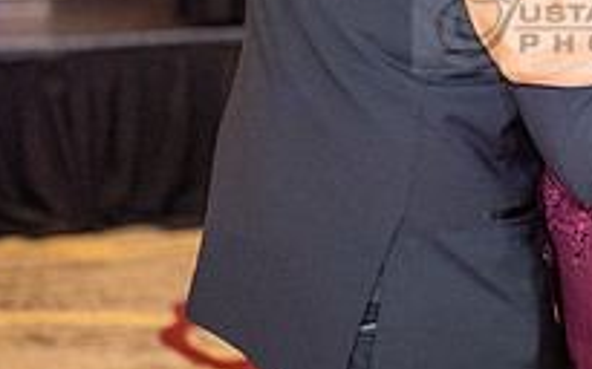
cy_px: 4
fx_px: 3258
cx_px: 664
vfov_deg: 6.5
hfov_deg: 10.3
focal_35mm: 202
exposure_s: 1/160
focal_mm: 70
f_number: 2.8
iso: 1600
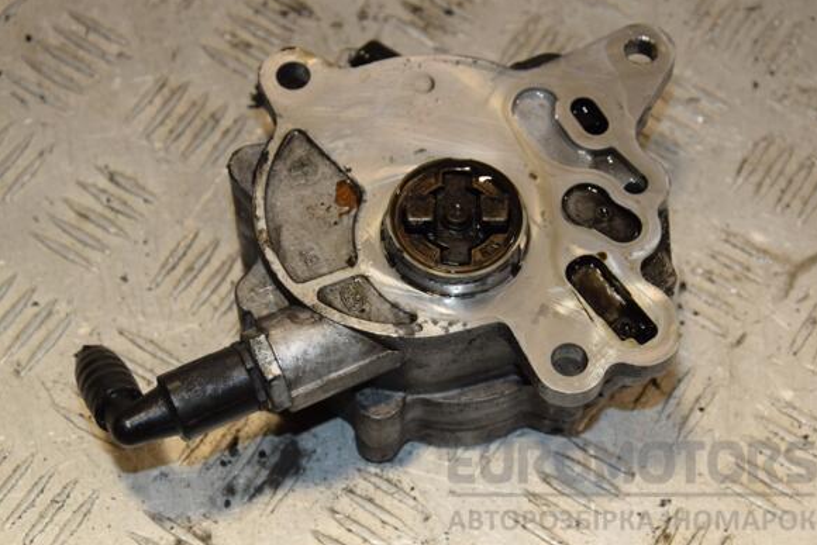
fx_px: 2043
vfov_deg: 15.2
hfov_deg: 22.6
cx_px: 421
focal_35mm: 90
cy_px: 275
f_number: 7.1
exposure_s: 1/200
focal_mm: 58
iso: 800
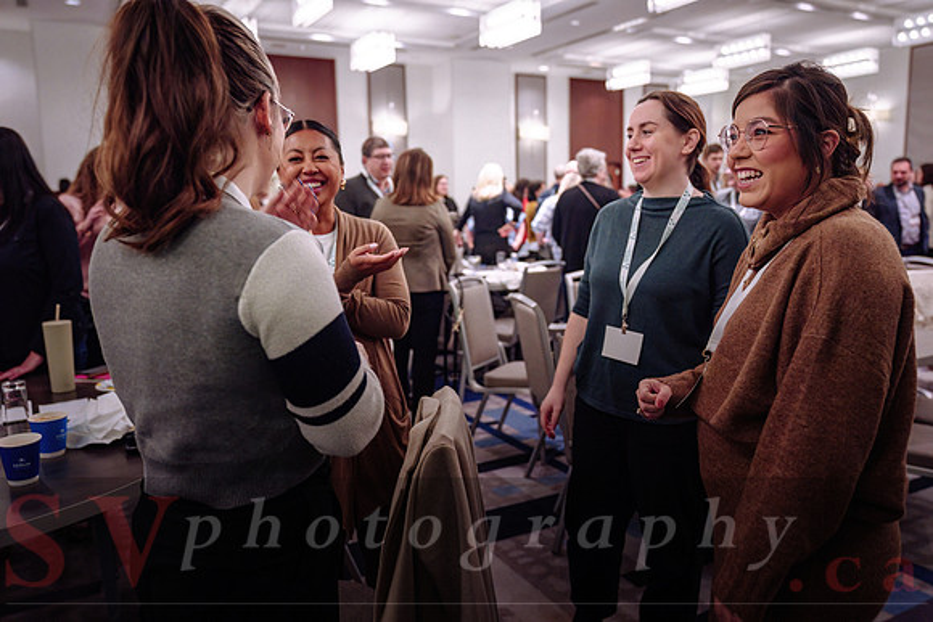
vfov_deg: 46.4
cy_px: 311
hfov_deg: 65.5
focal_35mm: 28
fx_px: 726
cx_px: 466
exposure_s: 1/100
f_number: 2.8
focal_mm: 28
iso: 1600
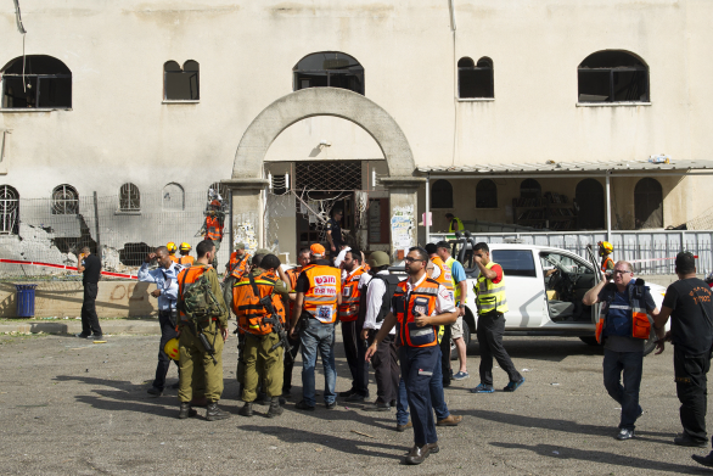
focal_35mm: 42
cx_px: 376
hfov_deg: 46.4
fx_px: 832
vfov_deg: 31.9
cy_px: 212
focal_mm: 34
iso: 200
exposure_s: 1/800
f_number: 5.6
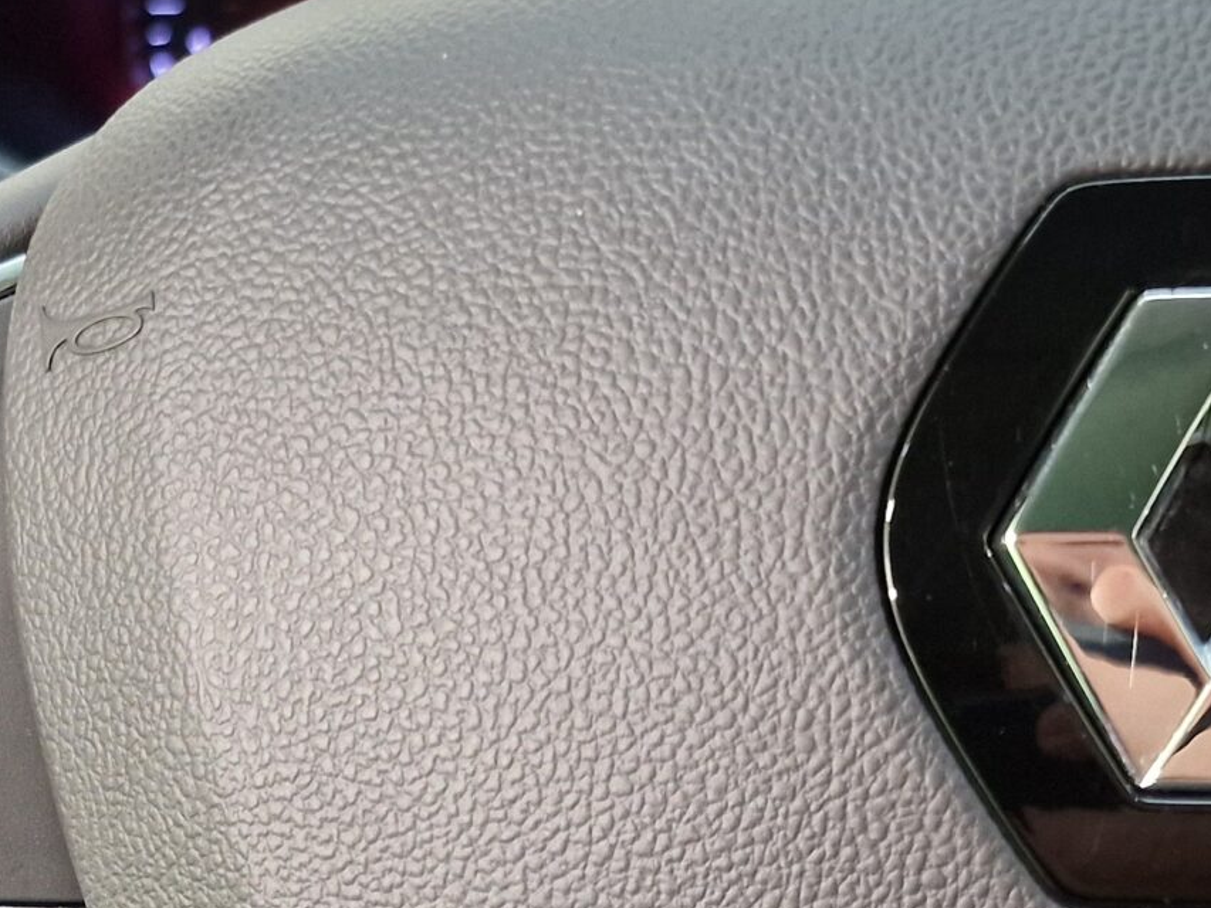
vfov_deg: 20.6
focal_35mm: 69
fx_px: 2414
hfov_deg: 27.2
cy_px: 917
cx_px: 126
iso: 500
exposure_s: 1/33
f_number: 1.8
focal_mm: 6.4
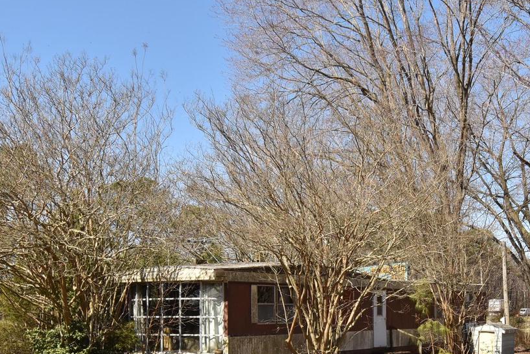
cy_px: 277
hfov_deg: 36.8
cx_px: 384
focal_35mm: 53
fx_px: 781
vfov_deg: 25.2
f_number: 13
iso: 800
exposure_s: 1/640
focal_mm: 20
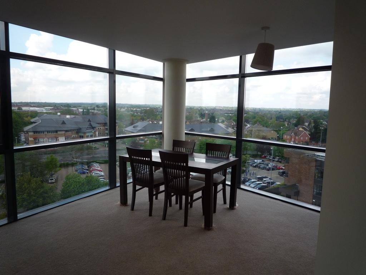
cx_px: 183
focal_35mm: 25
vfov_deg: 54.9
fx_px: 264
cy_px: 138
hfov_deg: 69.4
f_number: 2.8
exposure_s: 1/500
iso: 100
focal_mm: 4.4
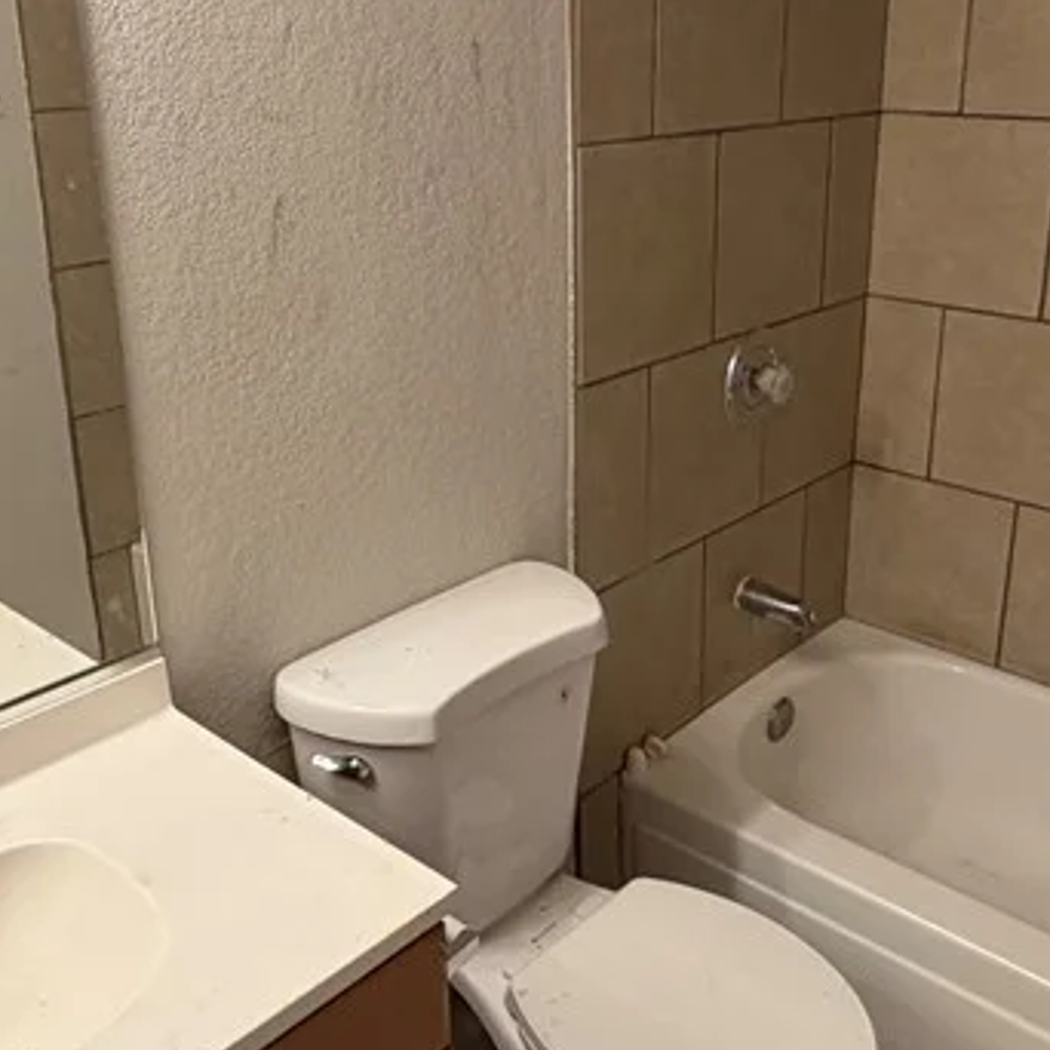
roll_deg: +0.9
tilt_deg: -18.1
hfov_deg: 44.9
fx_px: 1270
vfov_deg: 44.7
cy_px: 427
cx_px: 528
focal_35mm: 37
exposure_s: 1/120
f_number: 2.2
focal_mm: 2.22
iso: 200
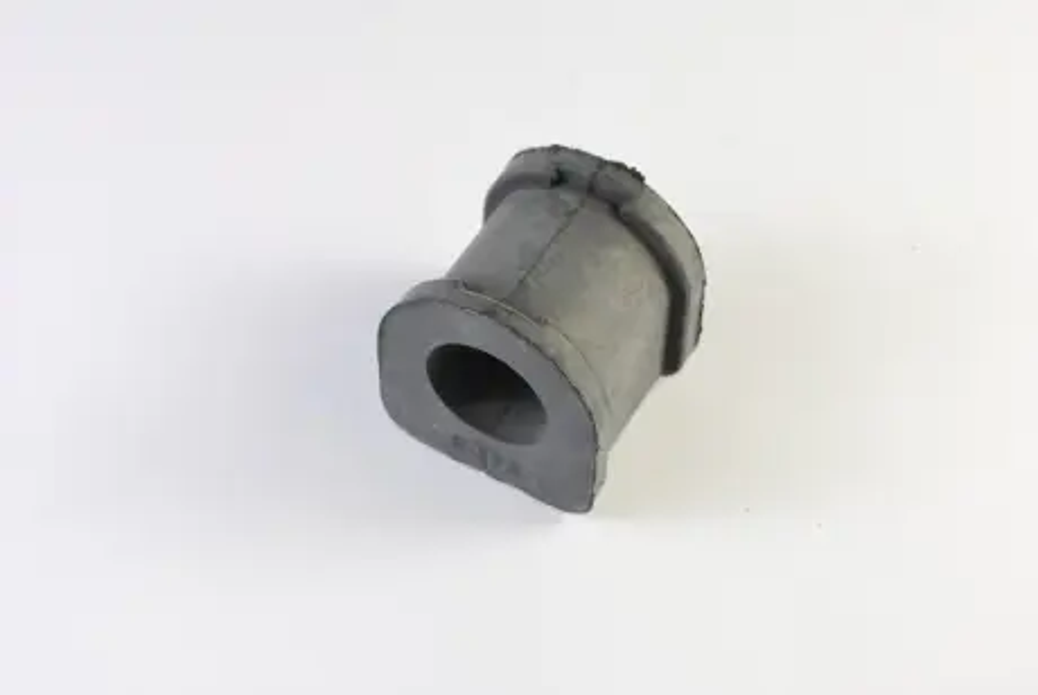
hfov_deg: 28.0
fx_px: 2079
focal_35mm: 72
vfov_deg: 19.0
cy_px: 348
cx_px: 519
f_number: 9
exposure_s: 1/30
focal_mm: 48
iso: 180
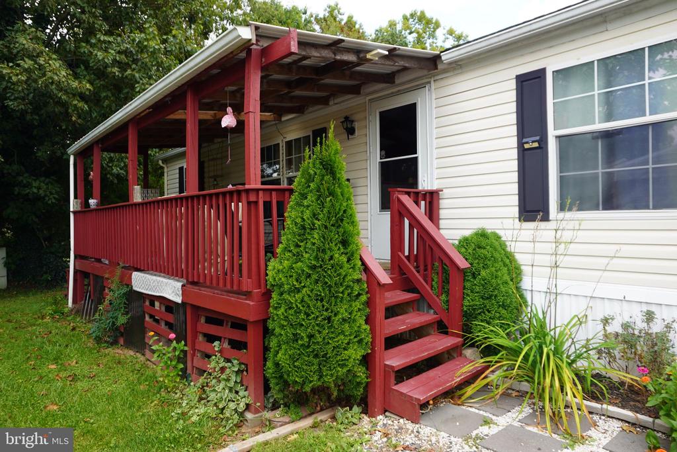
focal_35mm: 24
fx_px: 451
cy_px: 226
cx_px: 338
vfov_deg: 53.1
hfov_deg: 73.7
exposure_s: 1/200
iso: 100
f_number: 5
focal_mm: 16
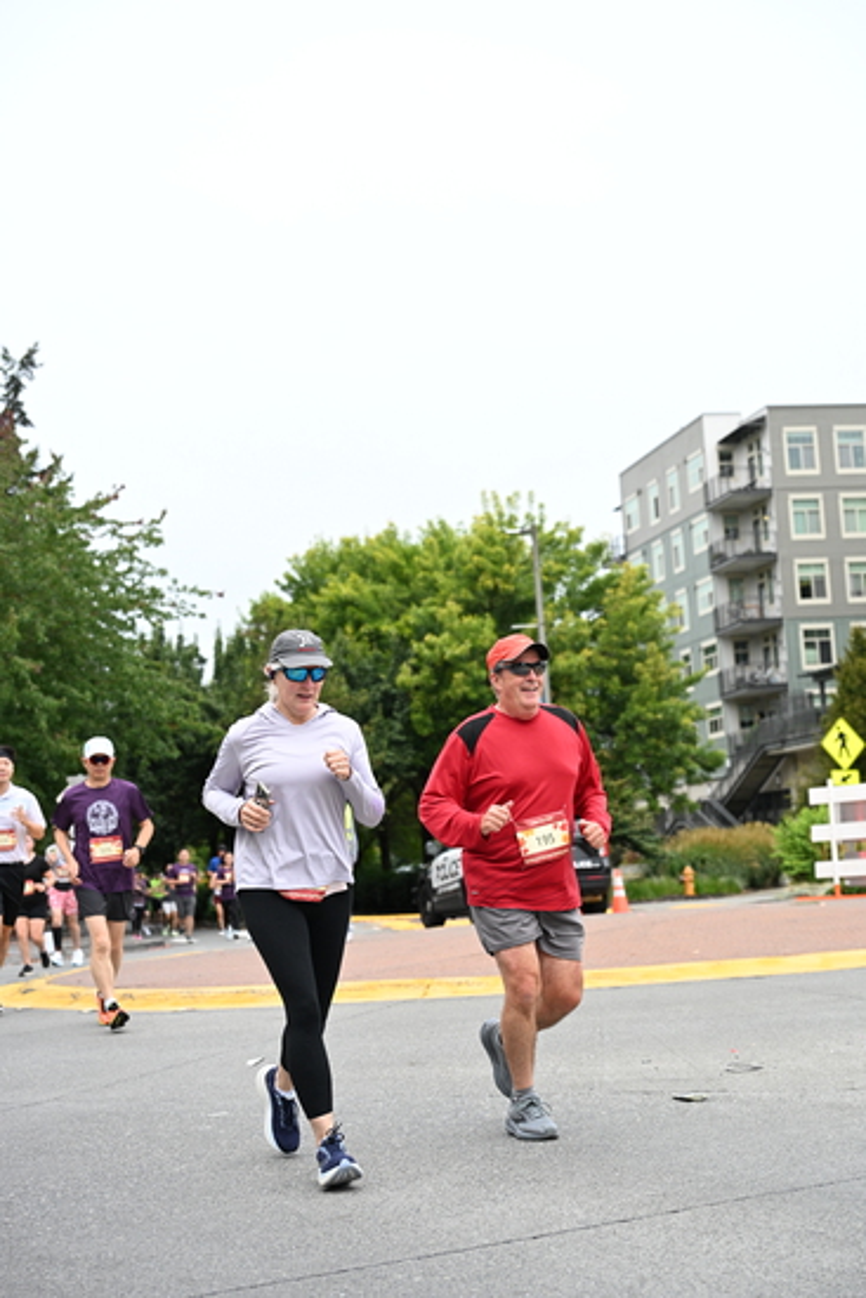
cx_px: 433
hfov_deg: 25.1
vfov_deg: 36.9
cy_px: 649
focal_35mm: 54
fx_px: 1947
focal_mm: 54
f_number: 4
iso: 1600
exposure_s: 1/800
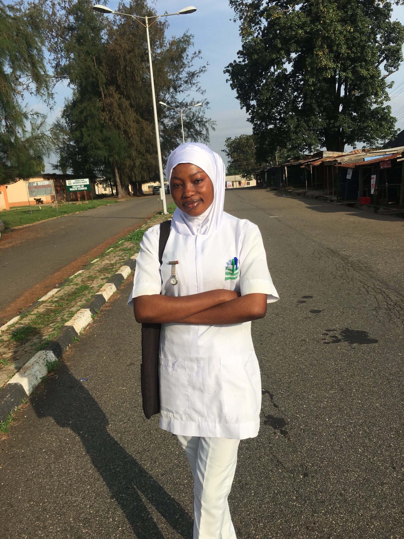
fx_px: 451
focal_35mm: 29
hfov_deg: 48.2
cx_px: 202
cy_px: 270
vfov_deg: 61.7
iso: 25
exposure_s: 1/2262
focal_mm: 4.15
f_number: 2.2
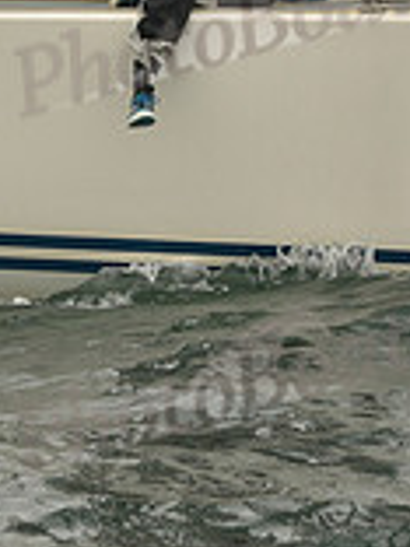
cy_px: -107
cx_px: -165
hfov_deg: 5.5
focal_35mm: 268
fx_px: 4232
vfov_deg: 7.3
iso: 320
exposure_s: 1/800
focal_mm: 75
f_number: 10
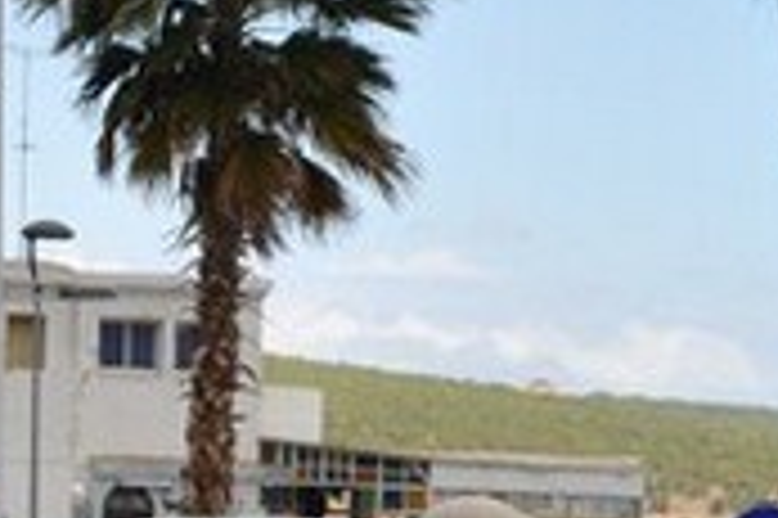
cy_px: 772
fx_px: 5138
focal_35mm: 238
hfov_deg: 8.7
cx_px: 542
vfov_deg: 5.7
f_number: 9
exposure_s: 1/320
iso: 200
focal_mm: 40
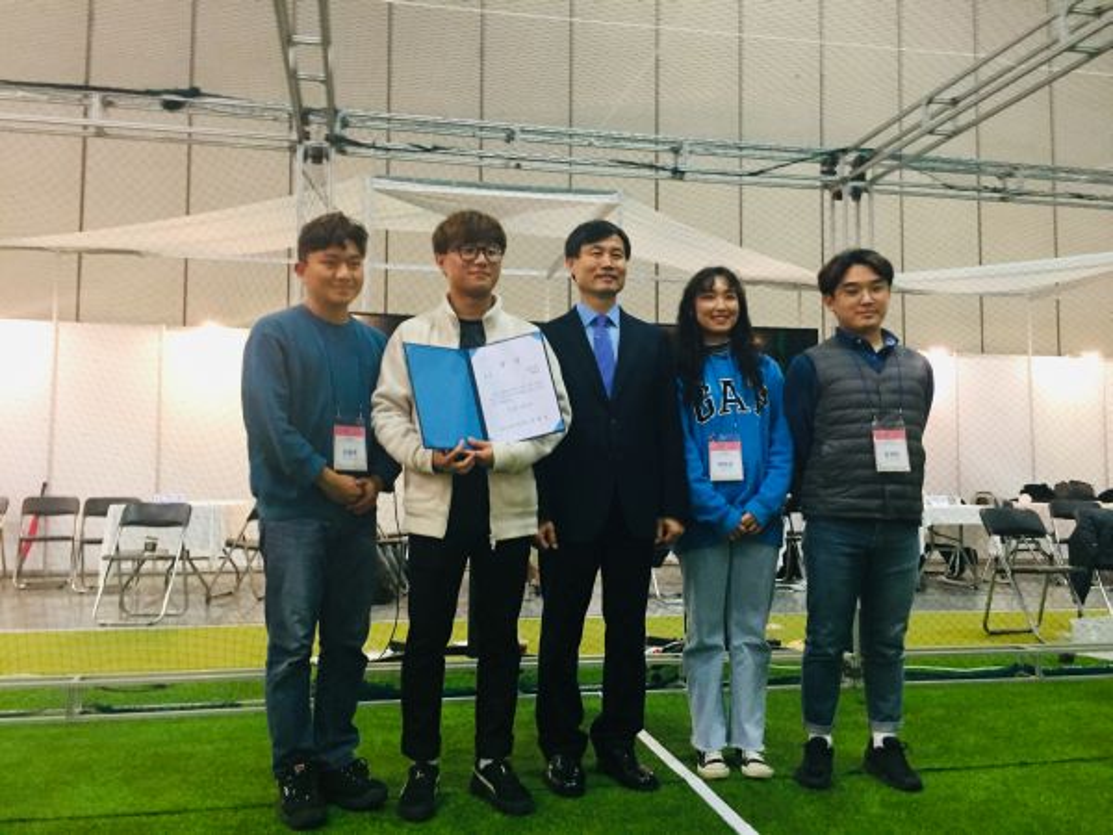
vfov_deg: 48.2
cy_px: 418
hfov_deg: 61.7
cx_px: 556
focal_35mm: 29
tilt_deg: +5.9
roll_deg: -1.5
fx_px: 932
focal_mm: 4.15
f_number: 2.2
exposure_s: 1/24
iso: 250
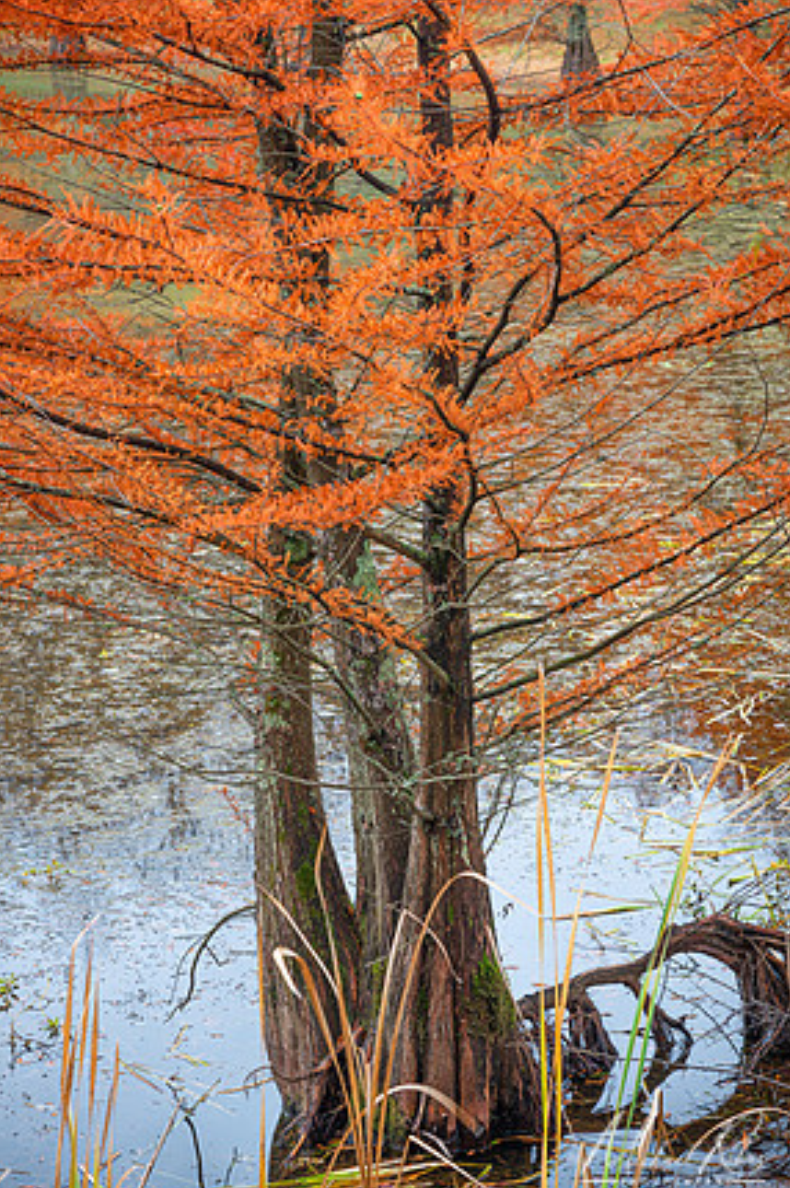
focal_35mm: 110
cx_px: 381
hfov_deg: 12.4
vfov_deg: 18.6
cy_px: 588
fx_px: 3626
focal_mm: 105
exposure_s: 1/4
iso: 100
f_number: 11
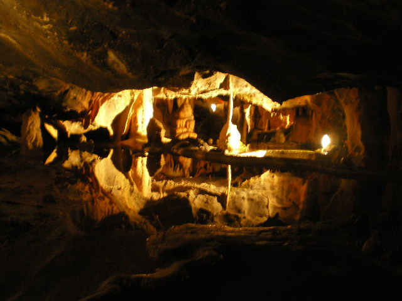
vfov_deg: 37.7
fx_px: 441
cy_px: 150
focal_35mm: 38
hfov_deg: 49.0
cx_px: 201
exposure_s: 1/4
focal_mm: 6.3
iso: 400
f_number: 3.1
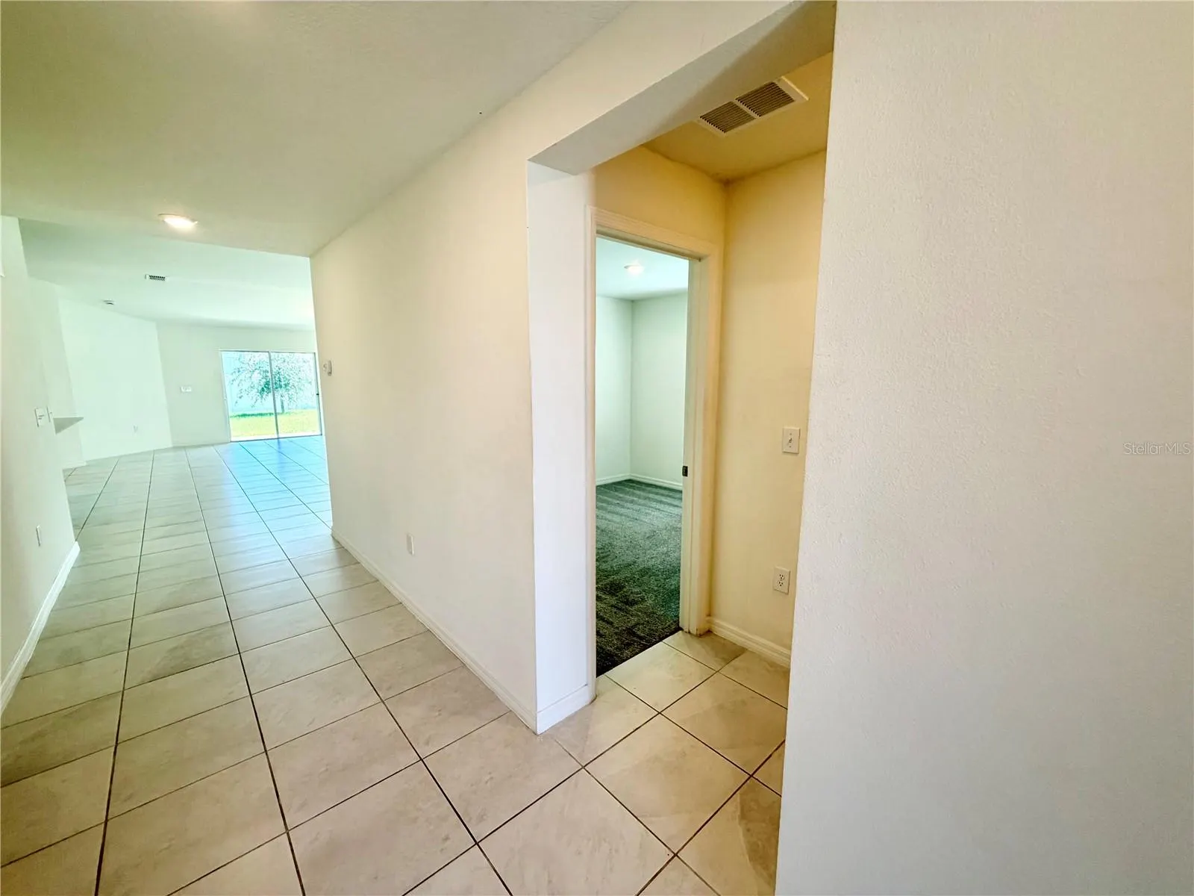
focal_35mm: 14
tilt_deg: -8.3
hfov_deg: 102.1
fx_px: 483
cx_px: 597
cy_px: 448
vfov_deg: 85.7
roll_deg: +0.0
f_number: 2.2
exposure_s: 1/120
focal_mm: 2.22
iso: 100
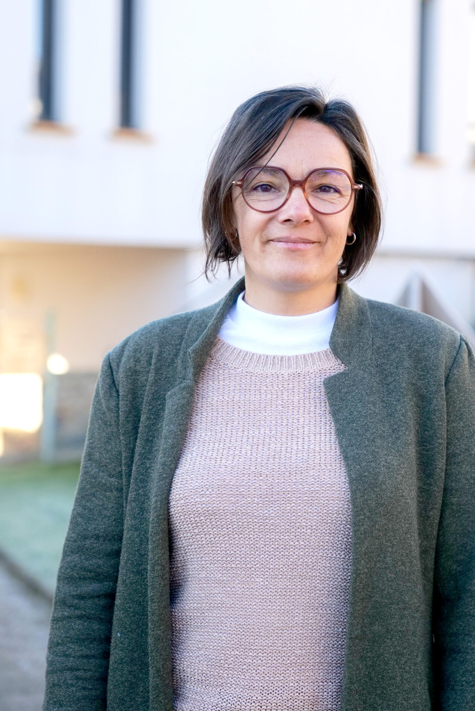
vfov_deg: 24.4
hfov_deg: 16.4
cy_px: 286
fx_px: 1642
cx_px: 301
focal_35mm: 83
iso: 1000
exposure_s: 1/2000
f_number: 3.2
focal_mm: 61
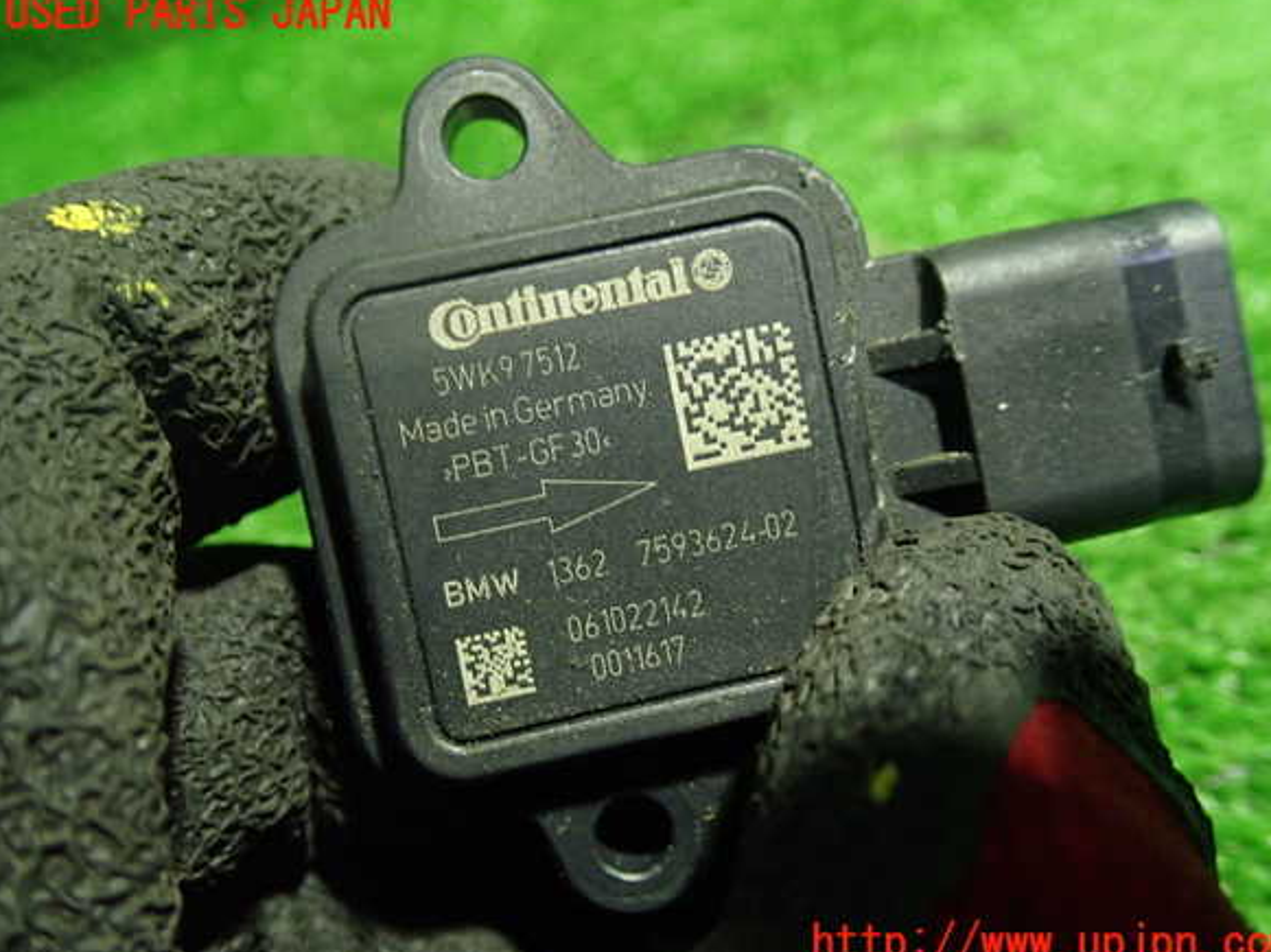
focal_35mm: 31
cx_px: 650
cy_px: 479
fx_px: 1138
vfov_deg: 45.4
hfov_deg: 58.4
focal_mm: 5.4
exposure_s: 1/30
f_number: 2.3
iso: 640
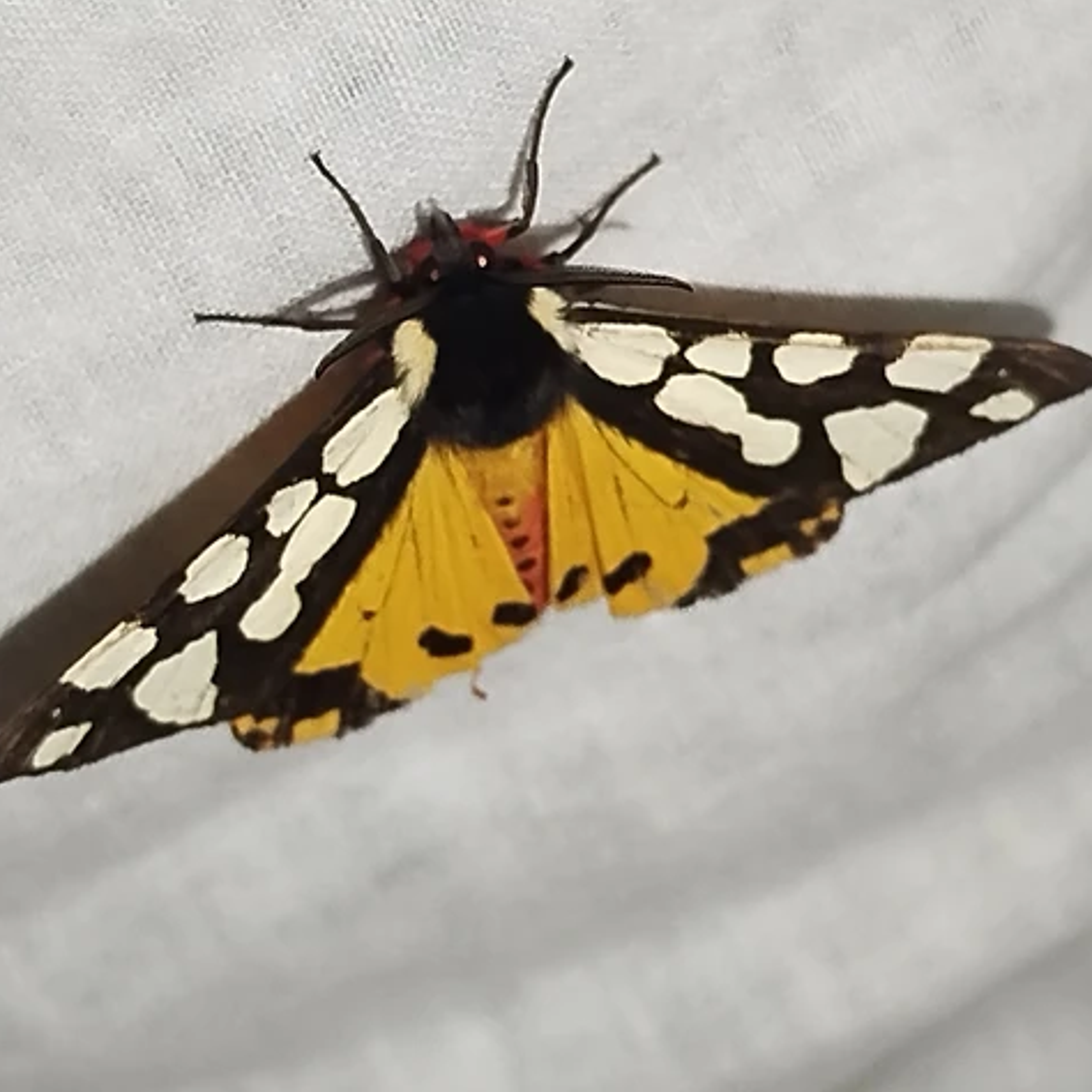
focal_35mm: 105
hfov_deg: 16.6
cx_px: 560
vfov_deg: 16.6
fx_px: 3747
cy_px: 541
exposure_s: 1/50
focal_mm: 5.31
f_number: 1.7
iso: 200
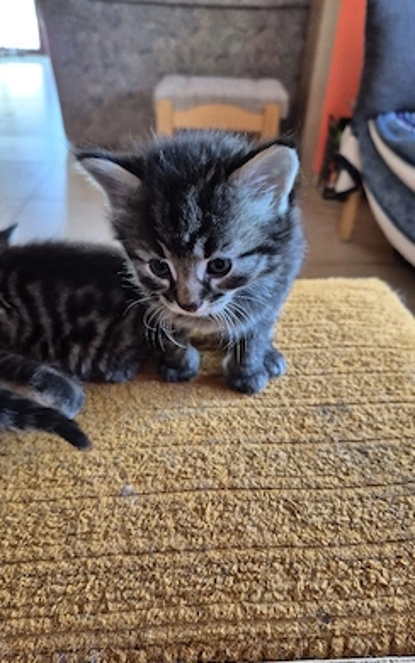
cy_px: 333
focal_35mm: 25
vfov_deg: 72.5
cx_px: 194
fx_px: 452
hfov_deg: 49.3
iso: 500
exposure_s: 1/100
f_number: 1.8
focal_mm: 5.4
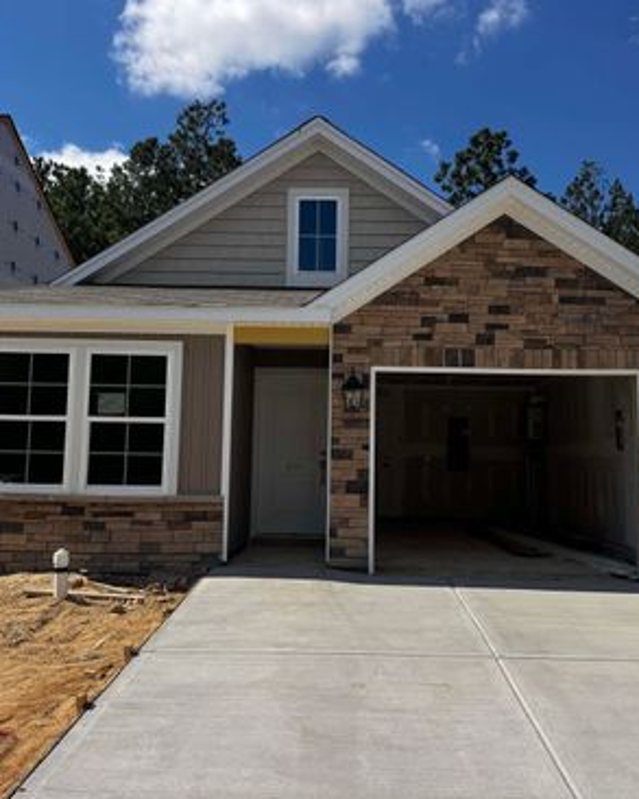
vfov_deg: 55.6
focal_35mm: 32
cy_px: 392
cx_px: 336
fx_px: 756
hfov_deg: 45.8
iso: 80
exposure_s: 1/7092
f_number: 1.78
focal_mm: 6.76
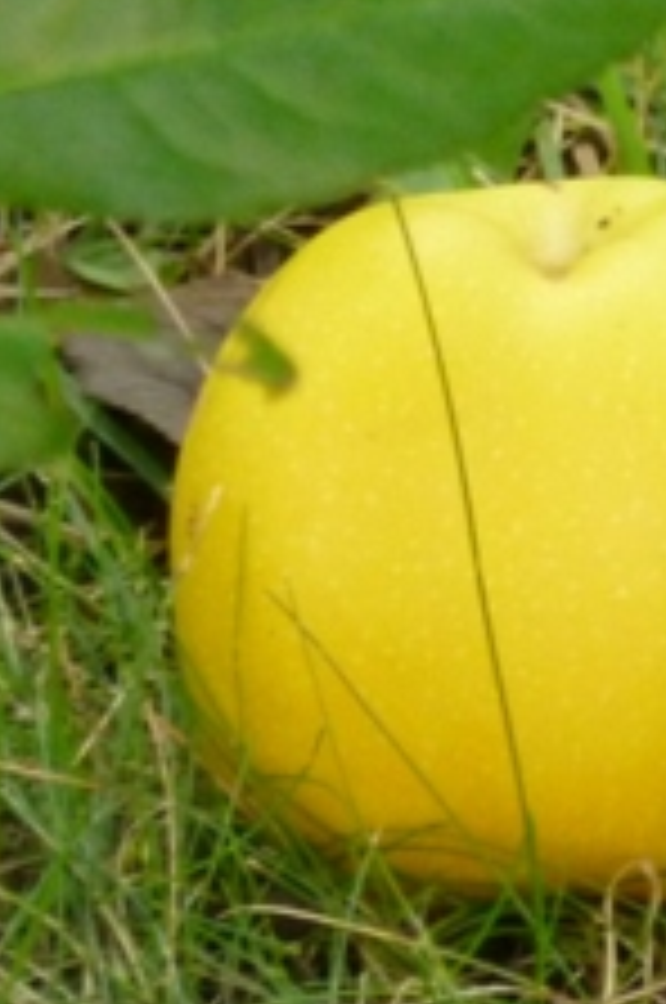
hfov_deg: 1.5
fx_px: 26220
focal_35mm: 942
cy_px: 468
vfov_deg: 2.2
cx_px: 706
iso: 400
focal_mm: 40
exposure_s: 1/80
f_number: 5.9
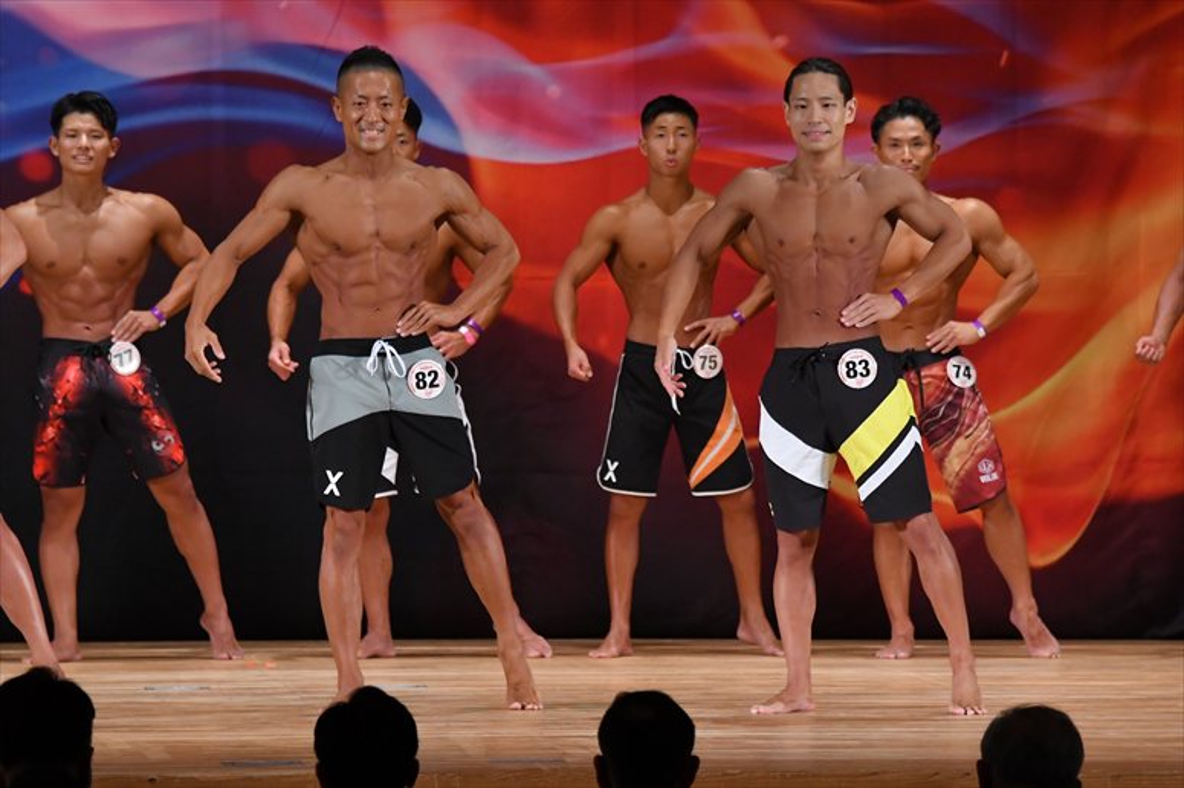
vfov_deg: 5.7
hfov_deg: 8.6
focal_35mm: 240
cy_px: 394
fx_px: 7890
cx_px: 592
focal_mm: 160
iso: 3200
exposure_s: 1/400
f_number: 5.6
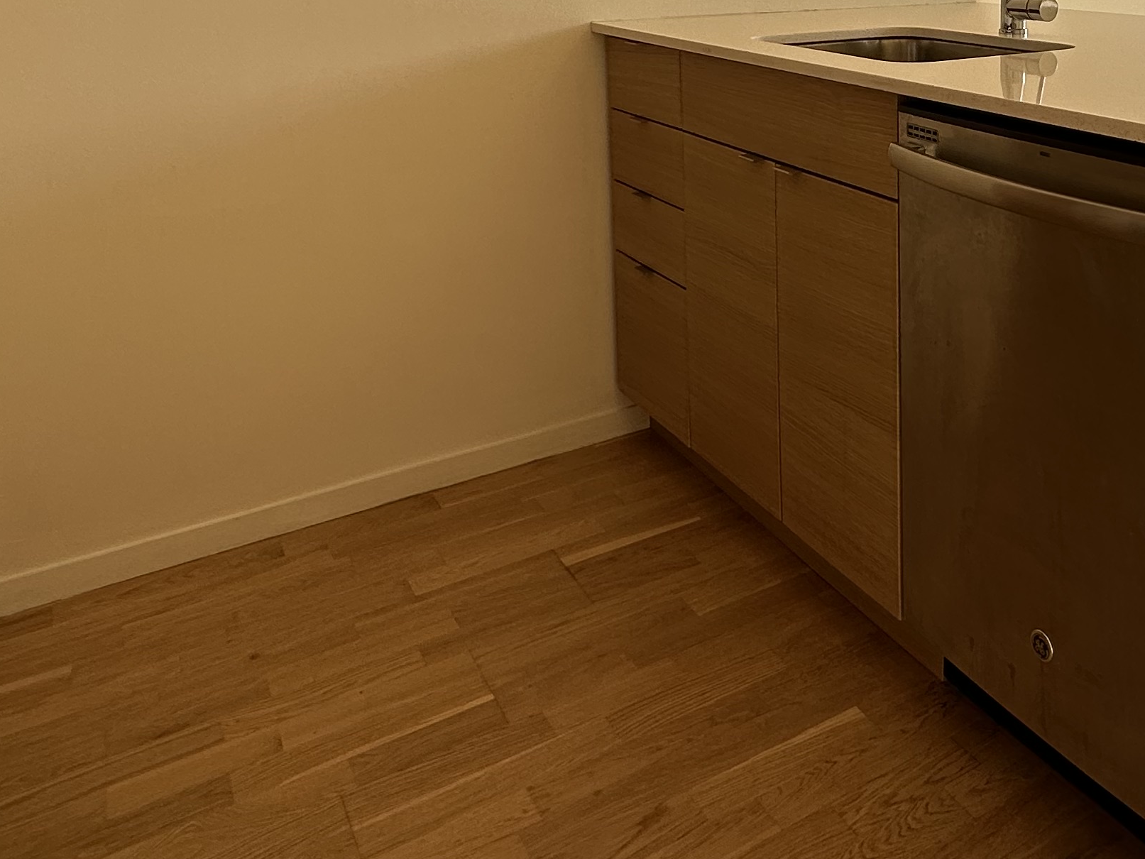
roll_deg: +0.1
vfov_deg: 37.6
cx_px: 911
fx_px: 1158
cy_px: 60
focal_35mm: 35
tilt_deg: -7.6
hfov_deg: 49.6
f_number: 2.2
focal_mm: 2.22
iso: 40
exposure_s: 1/297
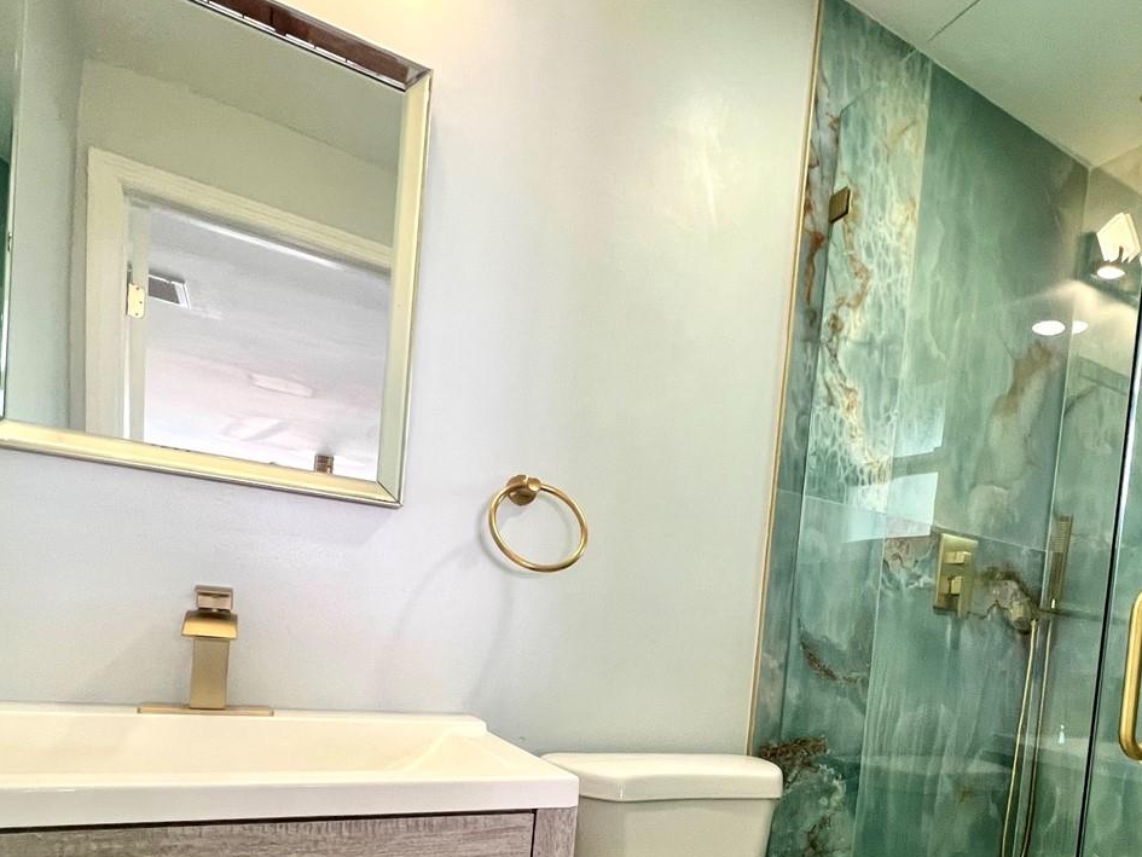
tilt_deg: -3.3
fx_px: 726
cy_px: 668
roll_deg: -5.6
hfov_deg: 75.4
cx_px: 694
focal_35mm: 22
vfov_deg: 57.2
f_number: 1.8
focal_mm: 1.57
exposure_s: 1/120
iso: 160
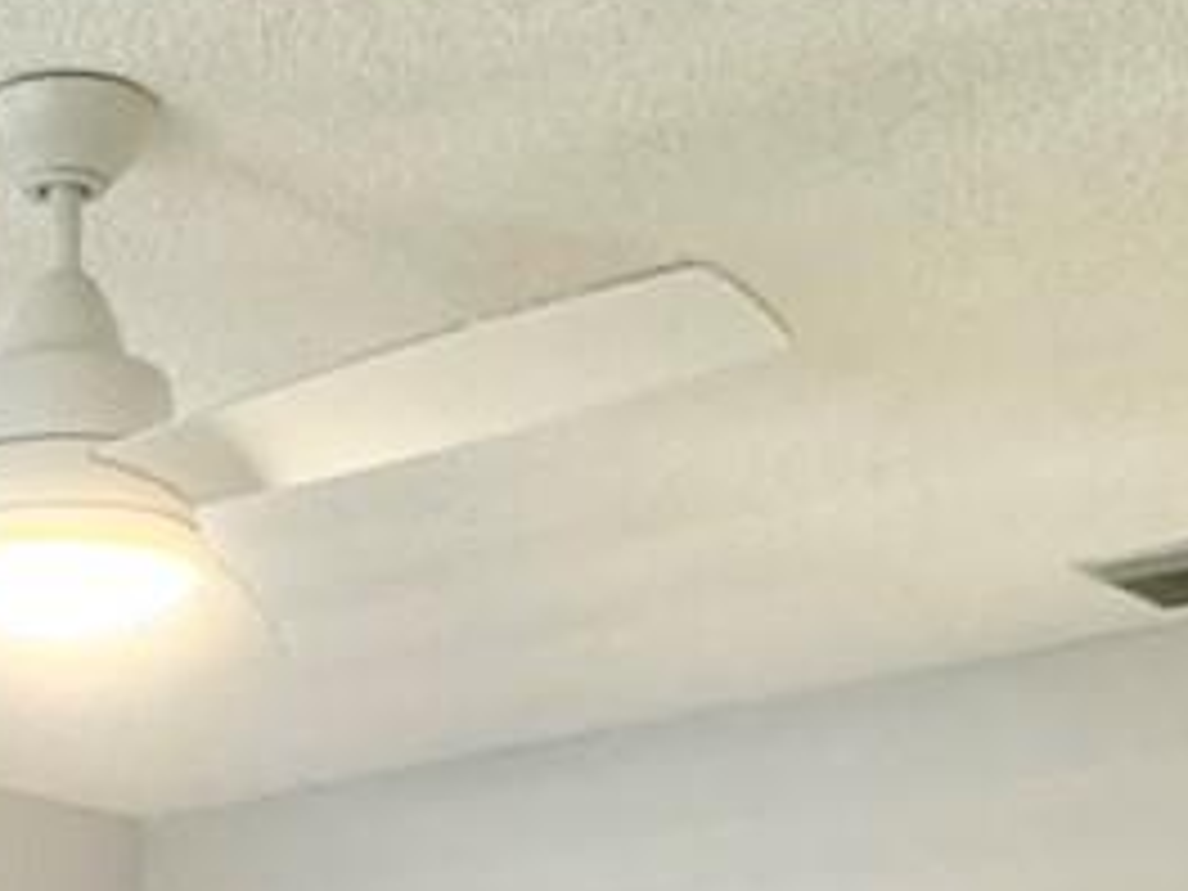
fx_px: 2917
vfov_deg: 15.0
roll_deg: -0.4
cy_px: 1629
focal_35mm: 85
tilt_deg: -5.0
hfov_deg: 22.0
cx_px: -63
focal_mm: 2.22
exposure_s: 1/60
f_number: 2.2
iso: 400
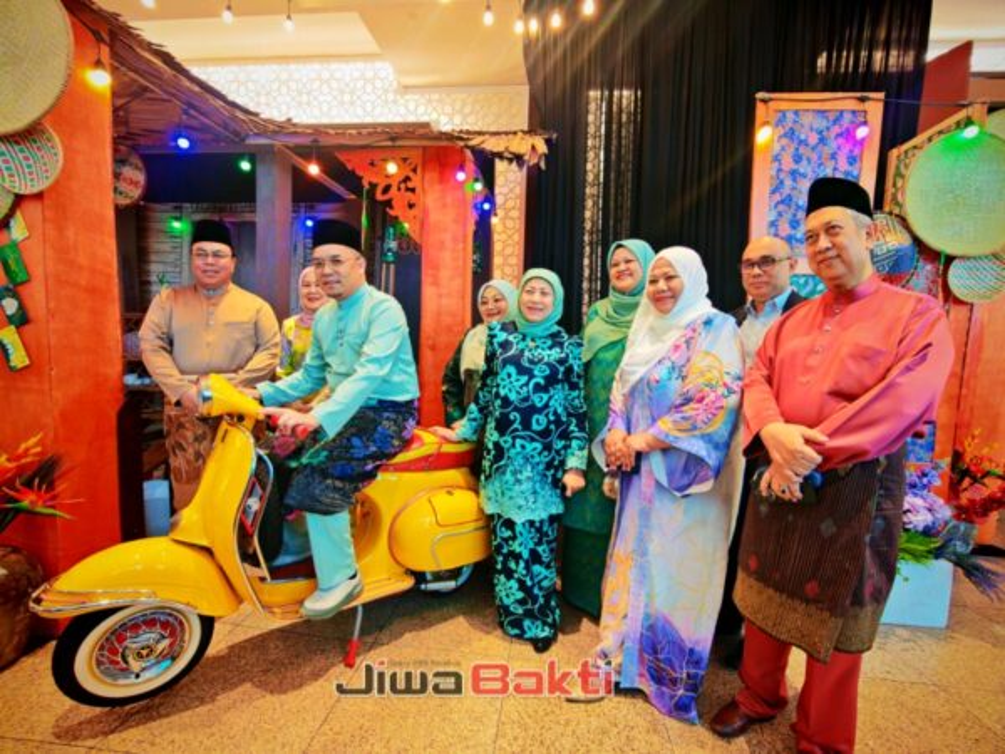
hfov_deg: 102.1
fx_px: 406
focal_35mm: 14
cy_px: 377
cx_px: 502
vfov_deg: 85.7
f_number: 2
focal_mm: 1.82
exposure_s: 1/33
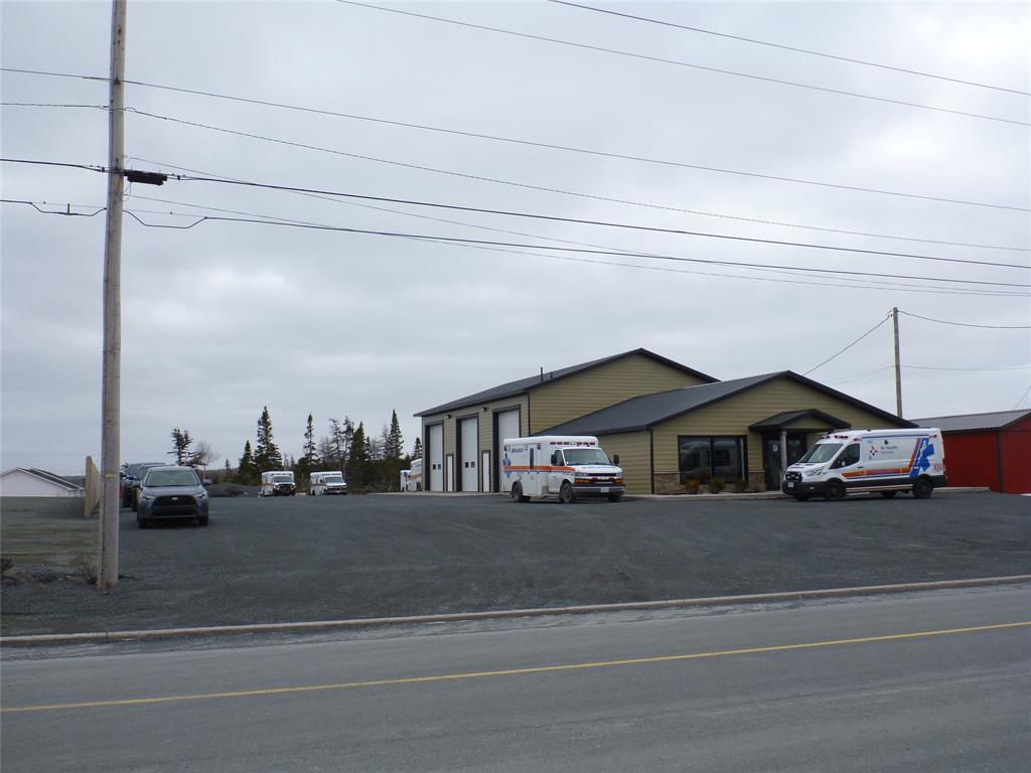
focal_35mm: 34
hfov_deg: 54.0
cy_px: 386
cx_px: 516
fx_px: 1013
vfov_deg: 41.8
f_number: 3.7
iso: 100
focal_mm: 6
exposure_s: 1/800
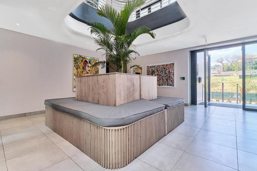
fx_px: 114
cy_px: 83
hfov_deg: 96.7
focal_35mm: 16
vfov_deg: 73.7
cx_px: 127
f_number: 8
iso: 800
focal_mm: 10
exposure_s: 1/100
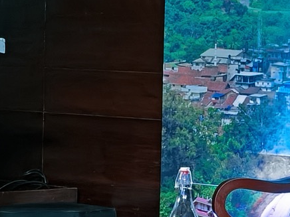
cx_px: 302
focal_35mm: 207
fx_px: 1734
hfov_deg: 9.5
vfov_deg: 7.2
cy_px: 173
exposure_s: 1/100
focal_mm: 7.08
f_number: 1.4
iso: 80
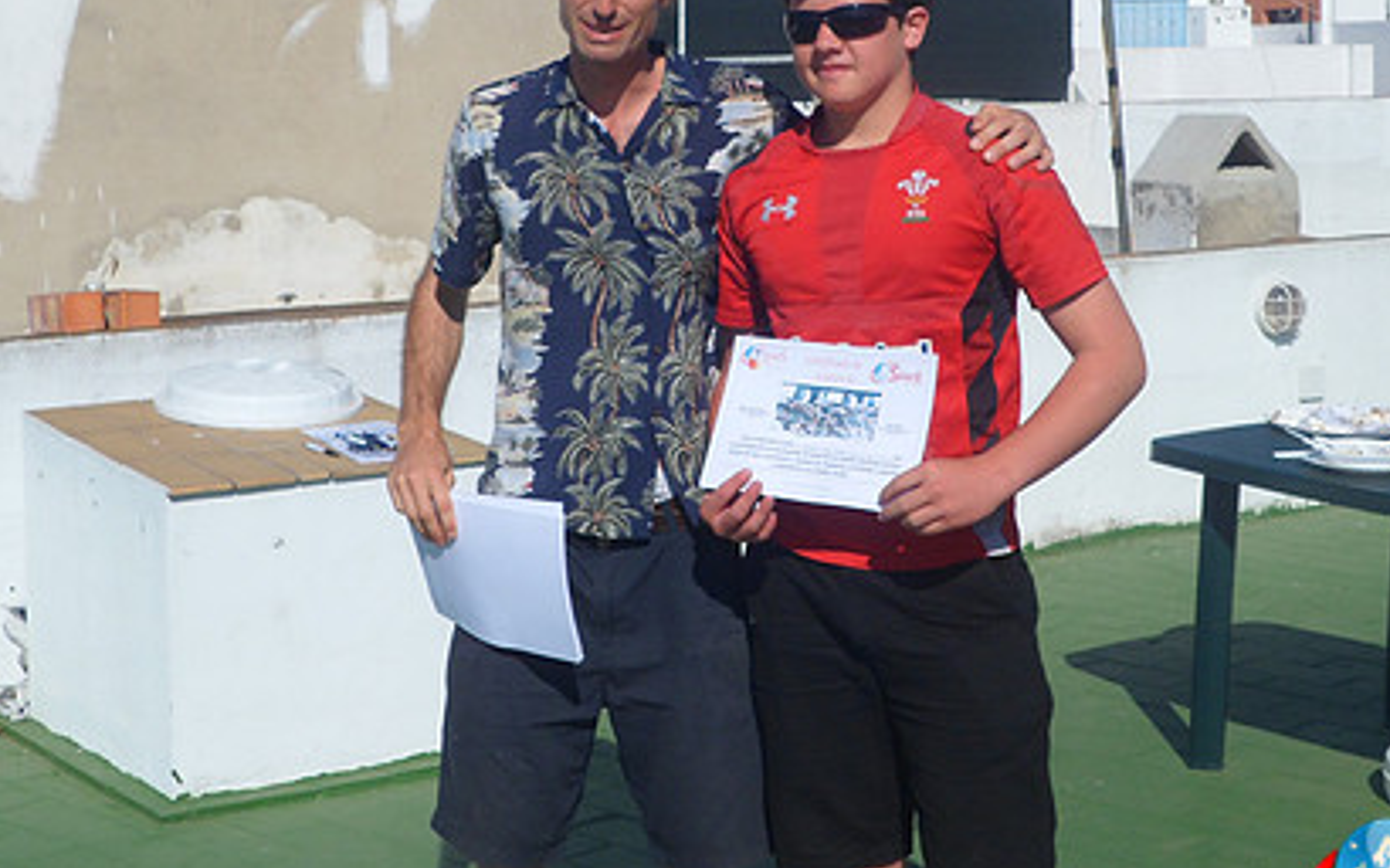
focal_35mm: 63
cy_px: 239
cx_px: 709
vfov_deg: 20.5
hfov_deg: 32.5
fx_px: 2386
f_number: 11.9
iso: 80
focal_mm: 7.8
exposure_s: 1/180
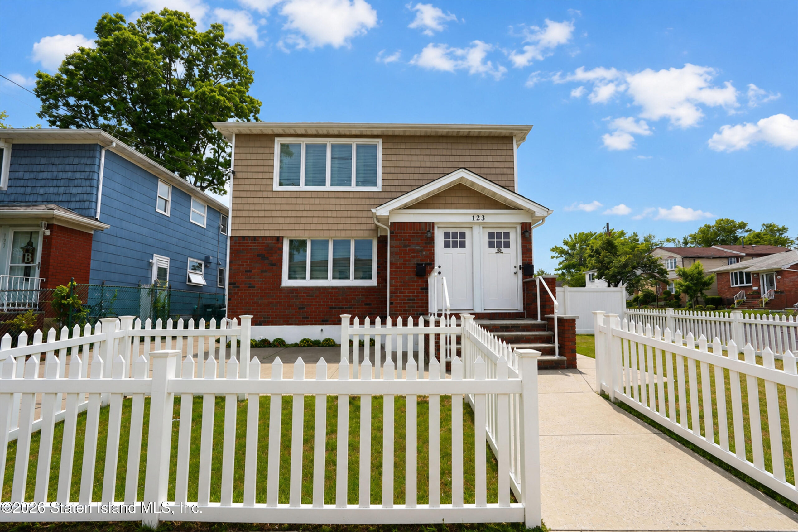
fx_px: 355
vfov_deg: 73.8
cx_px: 399
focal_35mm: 16
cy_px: 266
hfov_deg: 96.7
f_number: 8
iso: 100
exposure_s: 1/125
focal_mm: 16
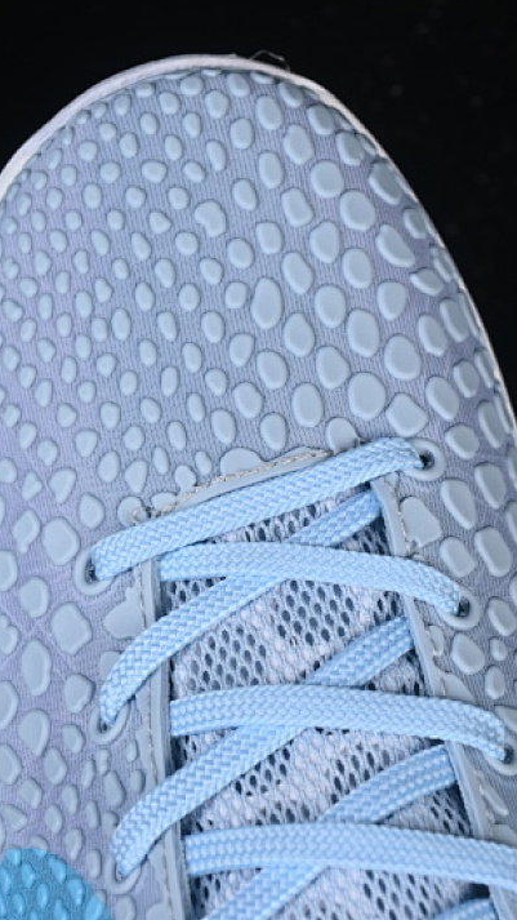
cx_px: 255
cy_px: 459
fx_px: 2901
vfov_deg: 18.0
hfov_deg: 10.2
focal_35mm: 119
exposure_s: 1/80
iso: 160
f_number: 7.1
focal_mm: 50
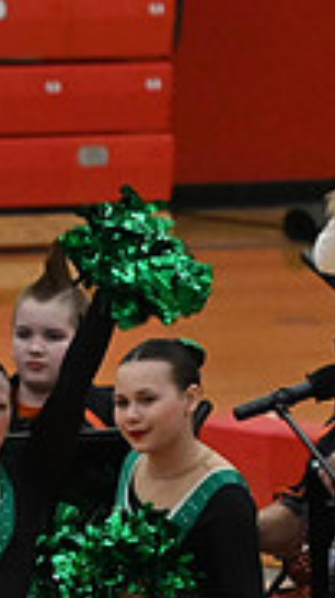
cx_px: -601
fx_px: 12273
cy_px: 583
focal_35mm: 775
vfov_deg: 2.8
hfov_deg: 1.6
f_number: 4
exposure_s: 1/400
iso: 6400
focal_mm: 155
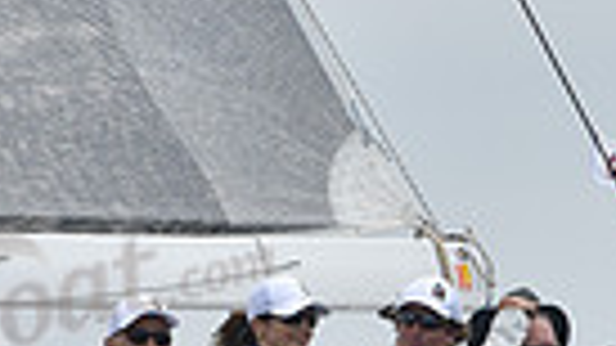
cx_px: 513
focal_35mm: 888
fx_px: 14502
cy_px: 497
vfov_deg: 1.4
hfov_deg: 2.4
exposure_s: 1/800
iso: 250
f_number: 10
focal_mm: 200
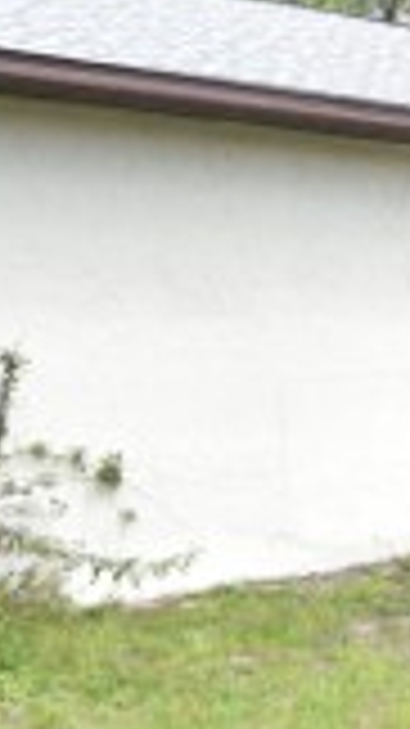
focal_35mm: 70
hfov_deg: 16.2
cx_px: 550
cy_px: 382
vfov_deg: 30.2
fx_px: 1354
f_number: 3.5
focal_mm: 10
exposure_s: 1/2000
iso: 800
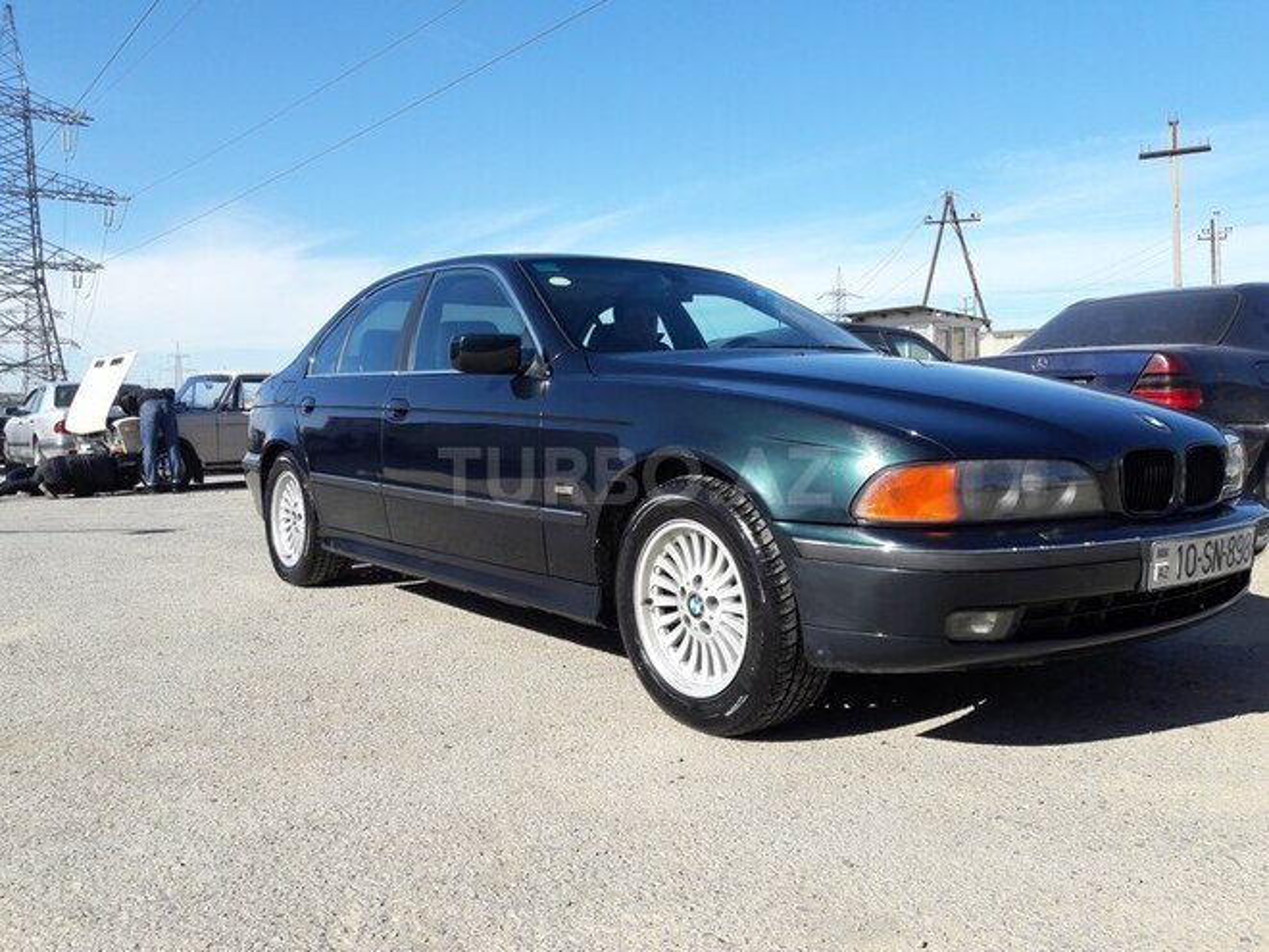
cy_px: 476
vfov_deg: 49.7
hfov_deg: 63.4
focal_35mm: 28
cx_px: 634
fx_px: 1026
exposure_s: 1/1157
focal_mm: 3.7
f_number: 1.9
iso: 40
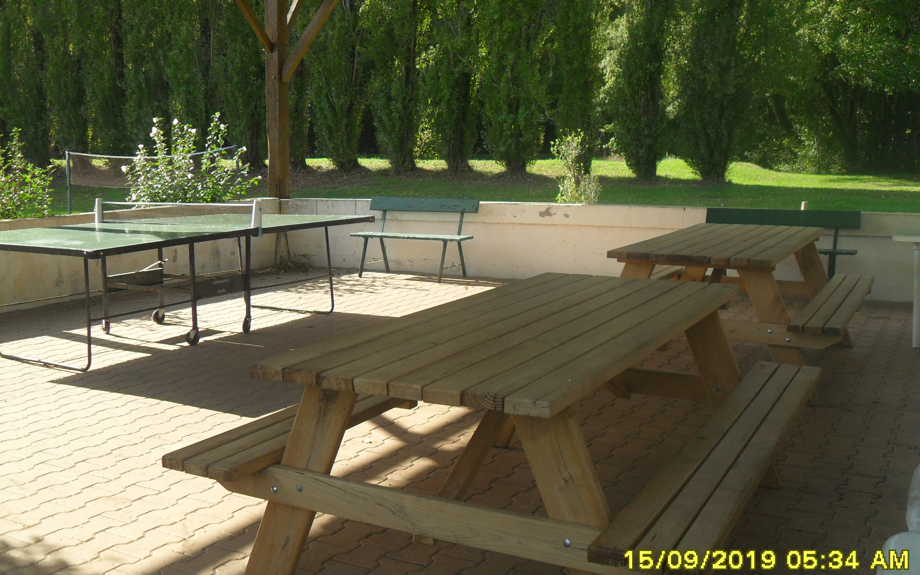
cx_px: 470
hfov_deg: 51.5
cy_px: 274
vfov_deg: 33.6
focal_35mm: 38
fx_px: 953
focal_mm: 6.2
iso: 100
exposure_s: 1/500
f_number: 2.8
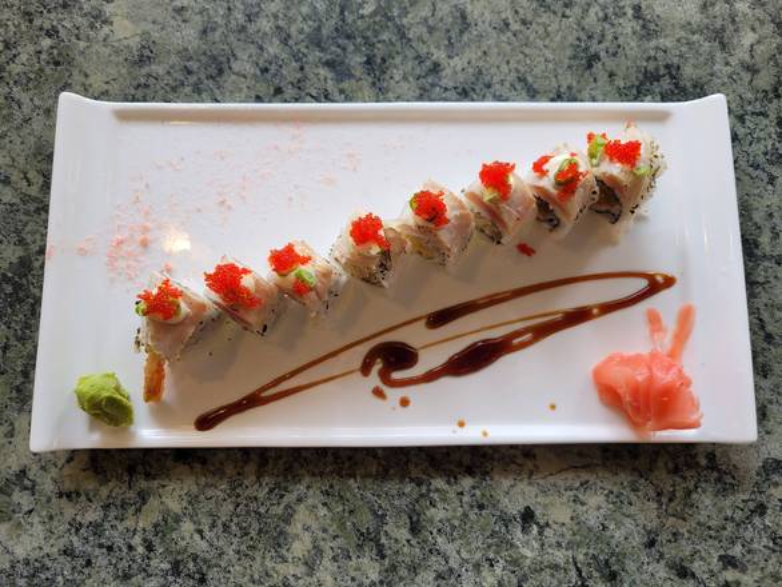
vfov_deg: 53.1
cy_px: 294
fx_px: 588
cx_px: 391
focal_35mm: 26
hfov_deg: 67.3
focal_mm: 5.4
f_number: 1.8
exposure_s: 1/120
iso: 64
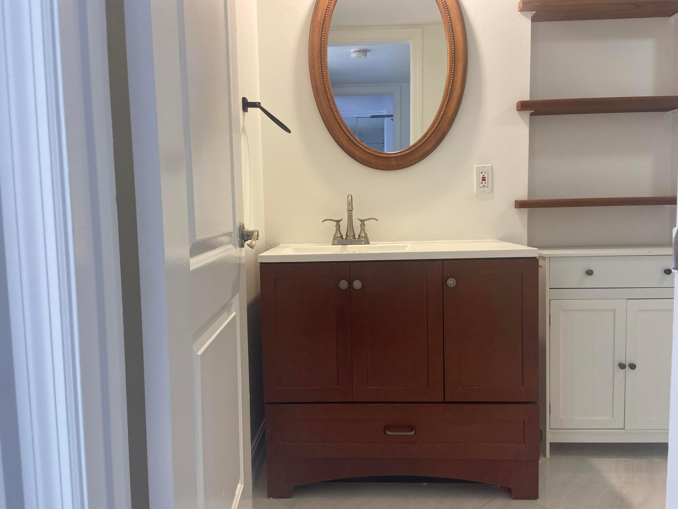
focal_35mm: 26
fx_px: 509
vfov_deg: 53.1
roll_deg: +1.7
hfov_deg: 67.3
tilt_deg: -5.4
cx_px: 339
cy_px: 254
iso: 80
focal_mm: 4.25
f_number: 1.8
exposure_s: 1/60
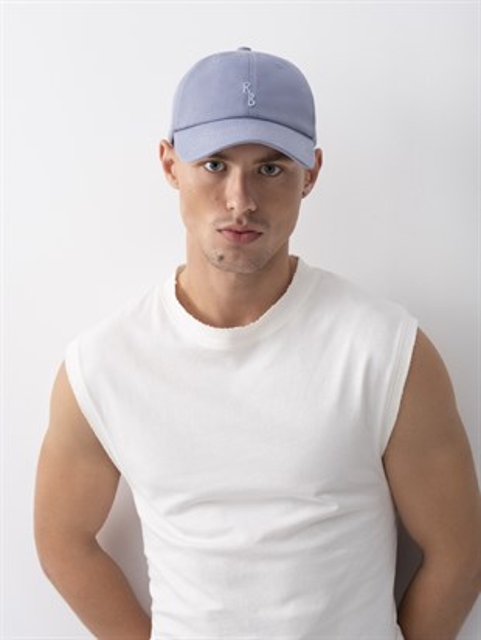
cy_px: 320
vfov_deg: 28.6
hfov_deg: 21.6
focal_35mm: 68
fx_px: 1259
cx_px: 240
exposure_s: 1/125
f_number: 16
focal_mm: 86.5
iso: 1000
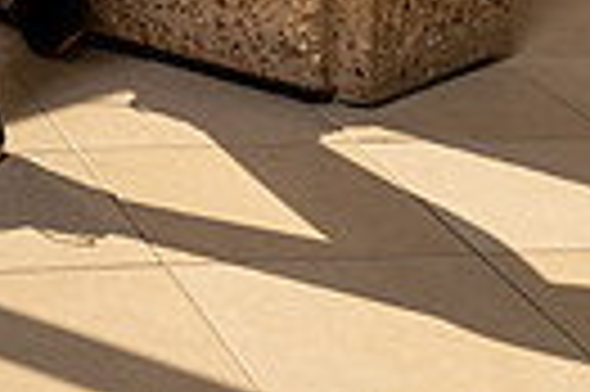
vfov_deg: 8.3
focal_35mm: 148
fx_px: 2423
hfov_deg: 13.8
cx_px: 90
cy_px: -617
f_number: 8
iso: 400
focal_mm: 43
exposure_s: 1/250
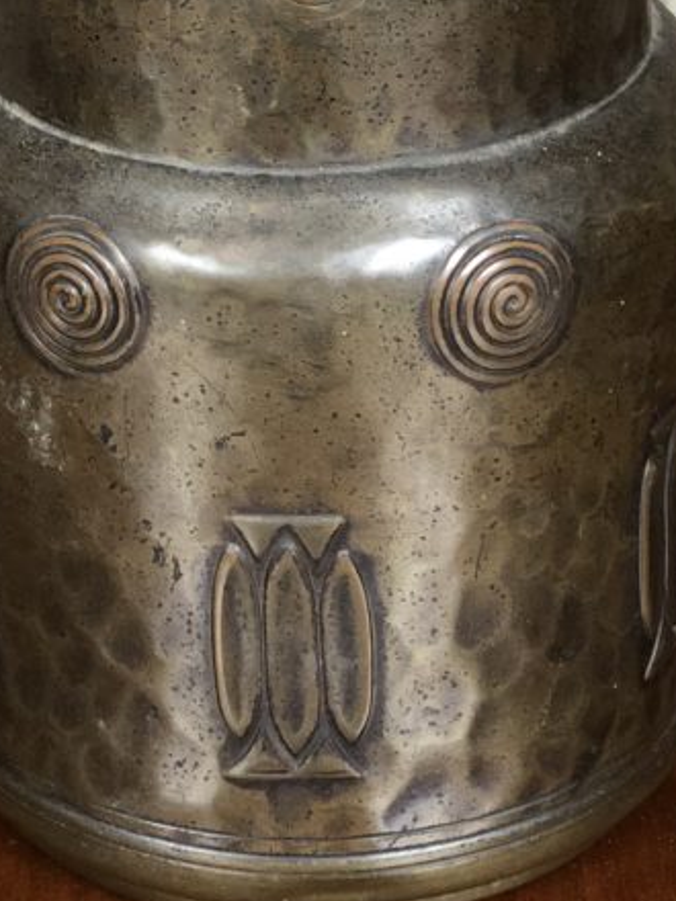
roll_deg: +0.2
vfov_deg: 15.9
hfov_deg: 12.2
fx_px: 3151
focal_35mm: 121
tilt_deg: -21.7
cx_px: 346
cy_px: -16
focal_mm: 6
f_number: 2.4
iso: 125
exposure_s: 1/25
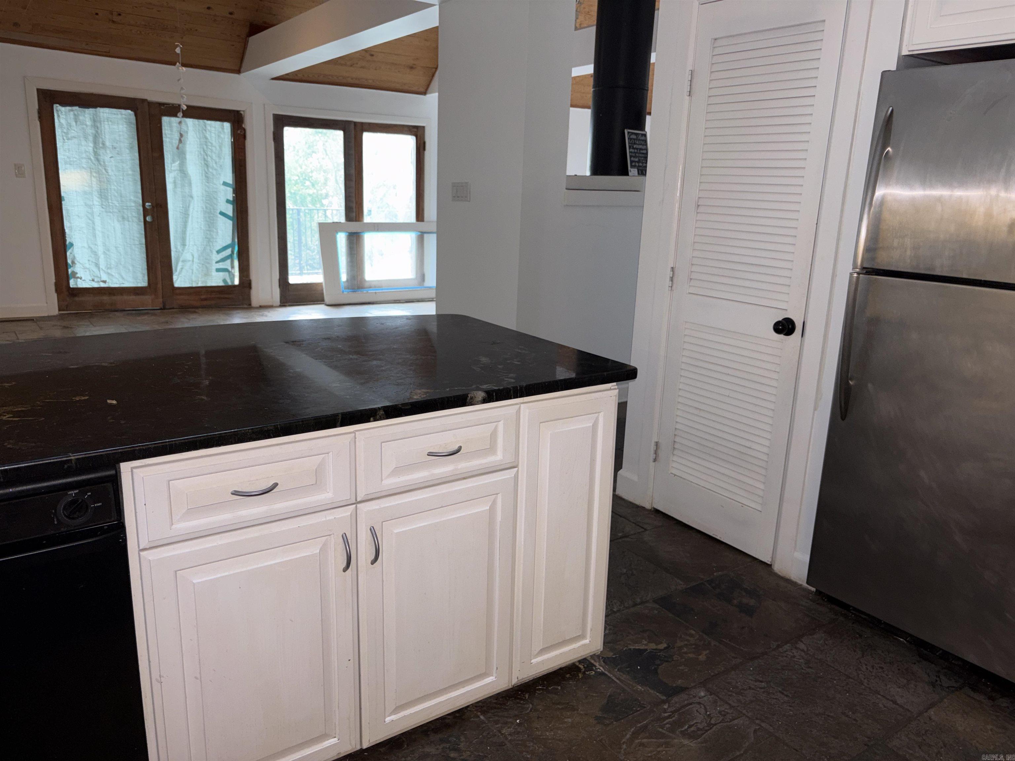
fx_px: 762
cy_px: 380
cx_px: 508
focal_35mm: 26
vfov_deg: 53.1
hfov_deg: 67.3
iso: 50
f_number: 1.6
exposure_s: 1/15
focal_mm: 5.96
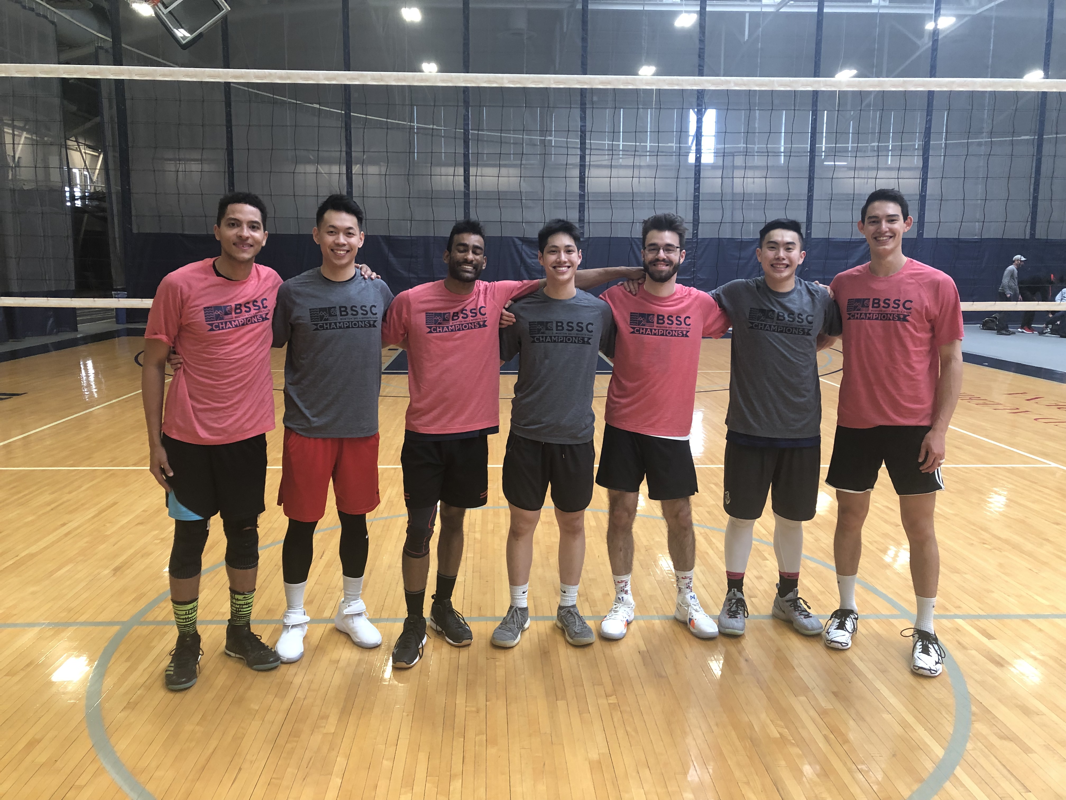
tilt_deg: -9.5
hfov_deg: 63.4
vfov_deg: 49.7
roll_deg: +0.0
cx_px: 533
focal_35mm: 28
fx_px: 862
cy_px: 400
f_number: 1.8
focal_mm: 3.99
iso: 40
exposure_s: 1/30
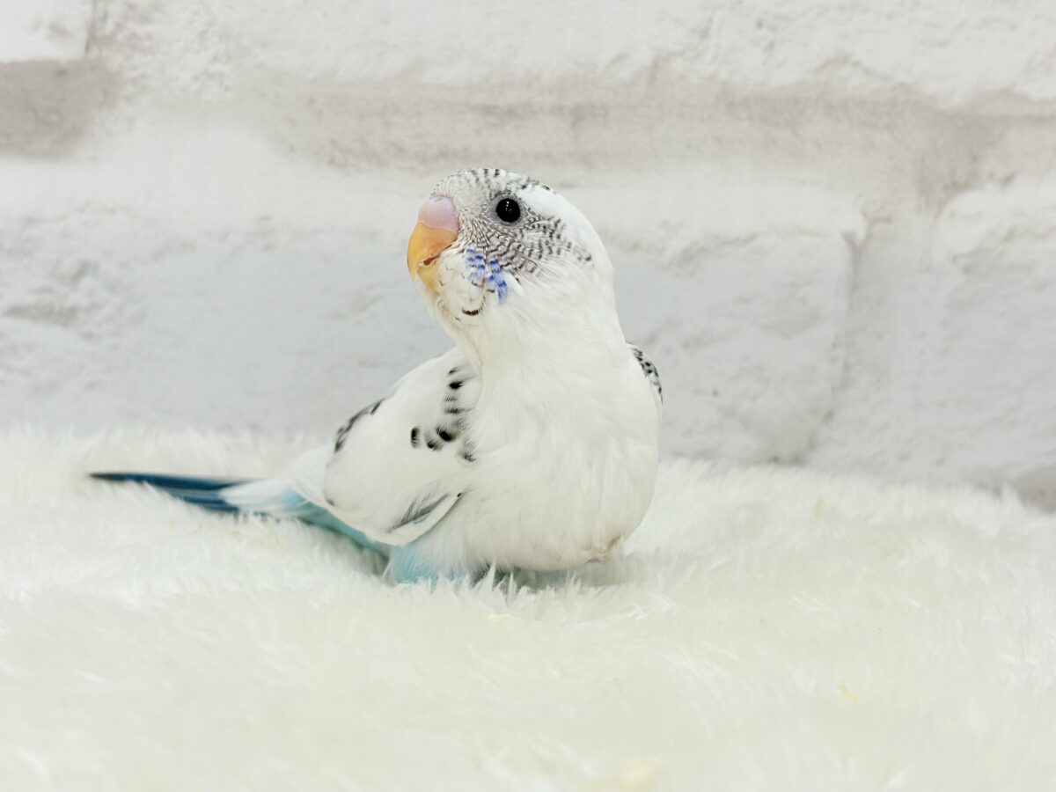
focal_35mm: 52
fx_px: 1586
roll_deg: -1.3
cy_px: 396
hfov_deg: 36.8
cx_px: 528
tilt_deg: -8.0
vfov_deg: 28.0
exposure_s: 1/100
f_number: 1.6
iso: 64
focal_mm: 5.96
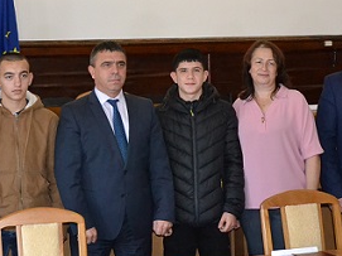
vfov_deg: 16.0
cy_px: 33
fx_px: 901
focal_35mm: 91
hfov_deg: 21.4
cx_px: 96
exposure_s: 1/60
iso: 3200
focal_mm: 25
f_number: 4
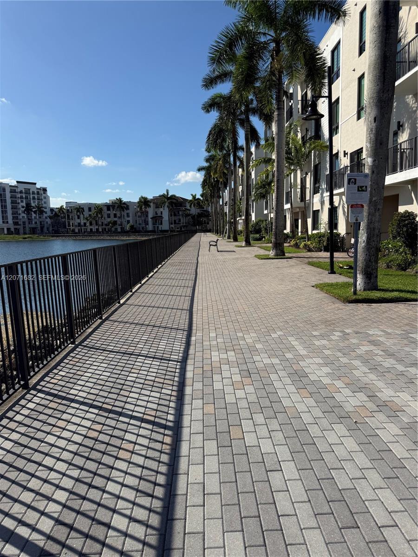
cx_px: 209
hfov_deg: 56.8
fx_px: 386
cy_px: 278
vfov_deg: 71.6
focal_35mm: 24
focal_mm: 6.76
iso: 80
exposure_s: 1/6711
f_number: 1.78
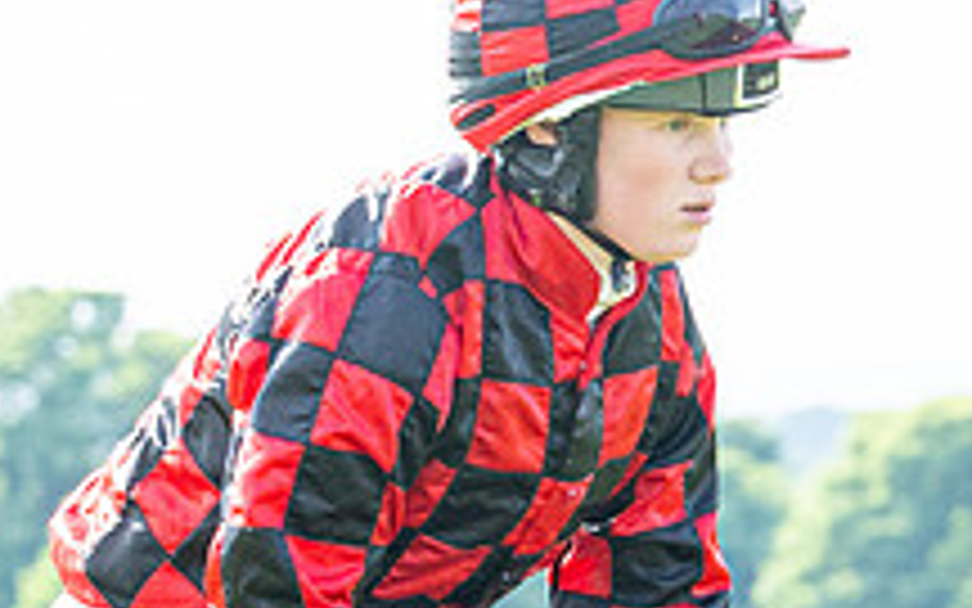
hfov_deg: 4.6
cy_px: 892
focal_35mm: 452
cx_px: 1033
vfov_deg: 2.9
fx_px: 11974
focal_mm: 79
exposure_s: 1/1000
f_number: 5
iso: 400
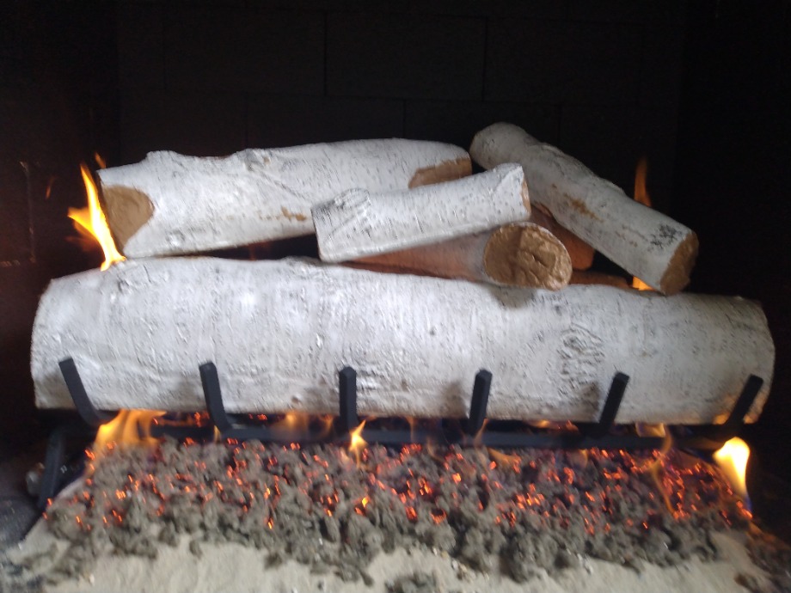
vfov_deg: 66.0
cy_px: 296
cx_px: 396
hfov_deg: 81.7
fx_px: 457
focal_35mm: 20
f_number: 2
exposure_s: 1/30
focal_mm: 3.54
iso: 258
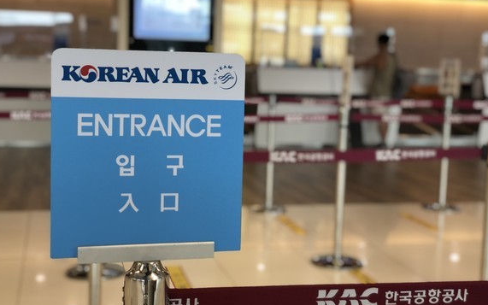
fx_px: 745
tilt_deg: -6.7
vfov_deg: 23.1
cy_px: 139
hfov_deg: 36.3
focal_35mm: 56
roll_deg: -1.6
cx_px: 243
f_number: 2.4
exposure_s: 1/60
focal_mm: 6
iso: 40
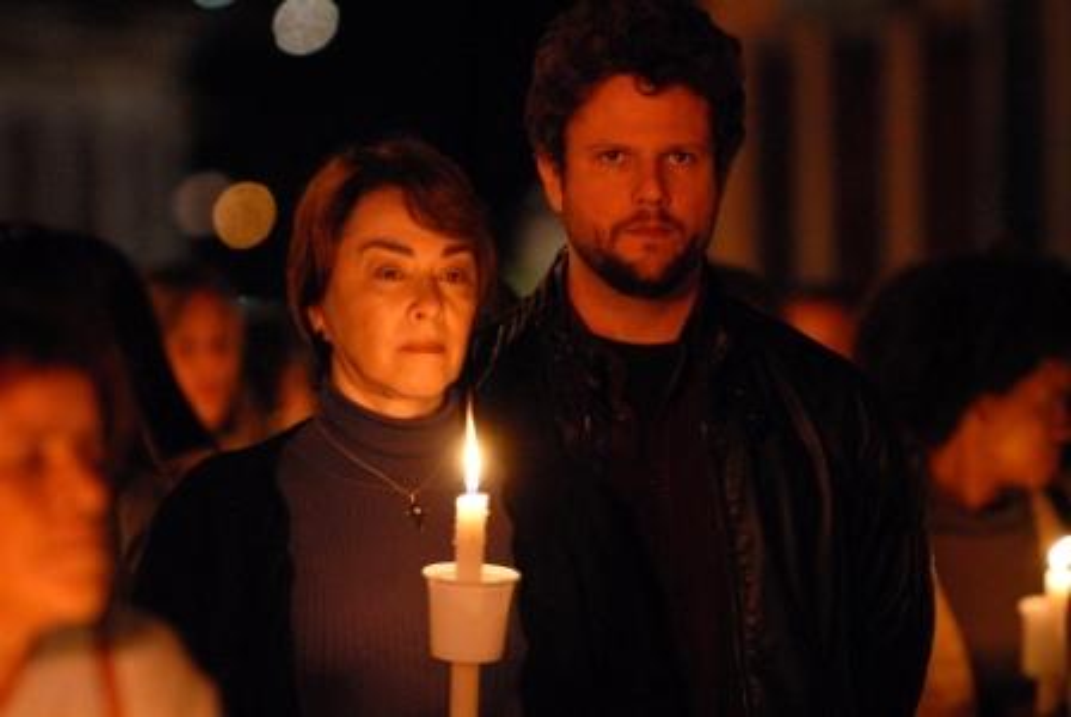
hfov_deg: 6.9
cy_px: 358
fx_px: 8937
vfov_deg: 4.6
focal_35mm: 300
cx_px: 536
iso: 1250
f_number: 2.8
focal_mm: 200
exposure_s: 1/20
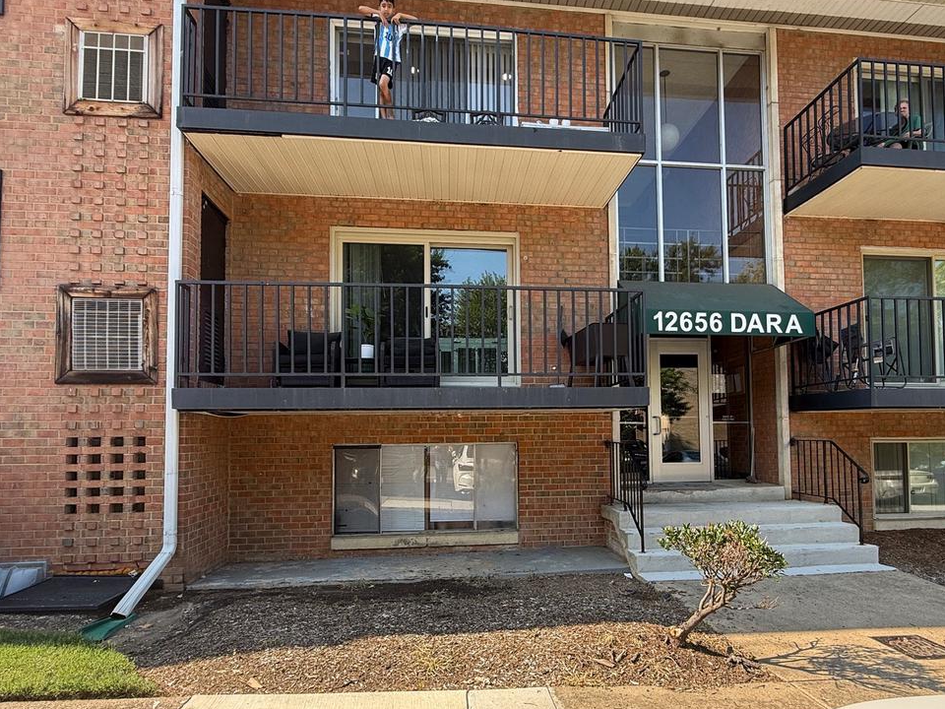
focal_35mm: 21
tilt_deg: +2.2
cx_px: 517
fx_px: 573
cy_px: 416
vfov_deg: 63.0
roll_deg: +0.5
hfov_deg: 78.8
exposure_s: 1/273
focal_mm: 2.22
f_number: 2.2
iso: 50
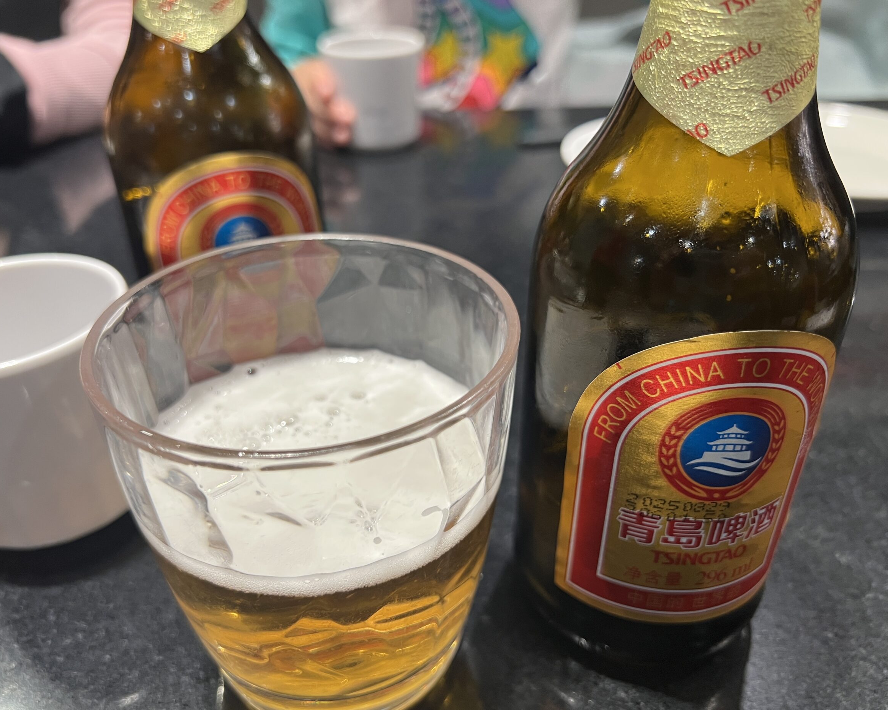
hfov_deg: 62.2
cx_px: 431
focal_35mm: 28
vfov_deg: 51.5
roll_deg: +0.7
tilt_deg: -32.0
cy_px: 355
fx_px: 736
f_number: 1.5
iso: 100
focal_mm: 5.7
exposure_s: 1/50
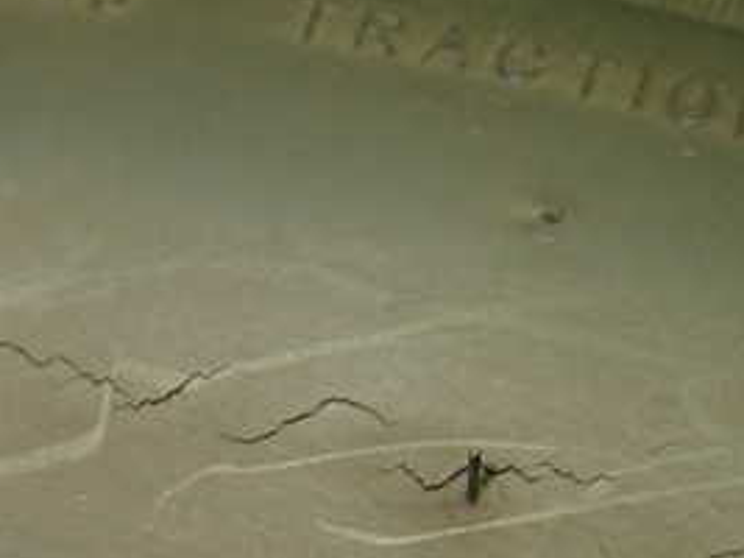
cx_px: 164
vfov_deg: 14.6
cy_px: 583
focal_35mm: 99
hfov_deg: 19.7
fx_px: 2127
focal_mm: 7.84
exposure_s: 1/40
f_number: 2.9
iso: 400
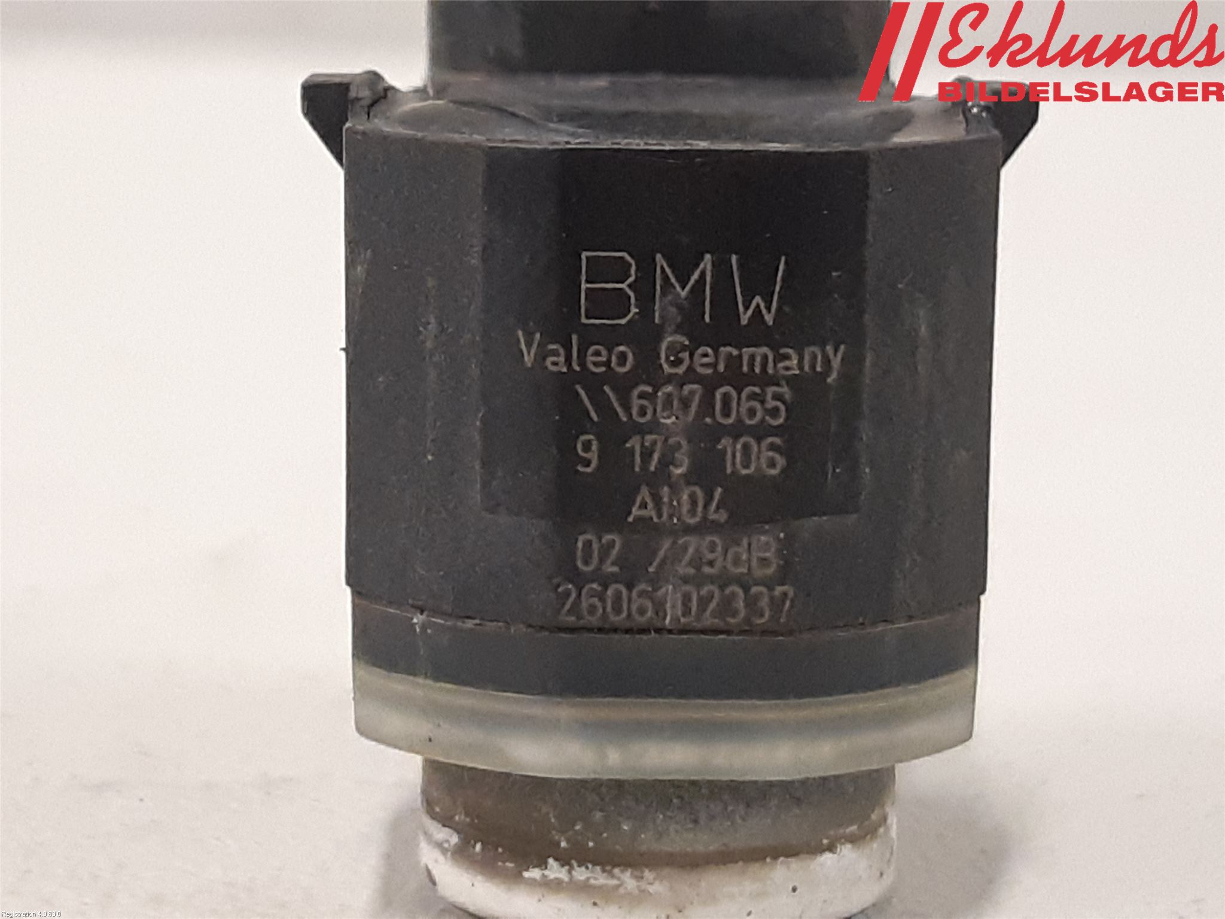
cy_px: 460
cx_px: 612
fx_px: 920
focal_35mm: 26
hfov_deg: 67.3
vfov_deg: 53.1
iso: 250
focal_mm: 3.93
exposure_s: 1/50
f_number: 1.7
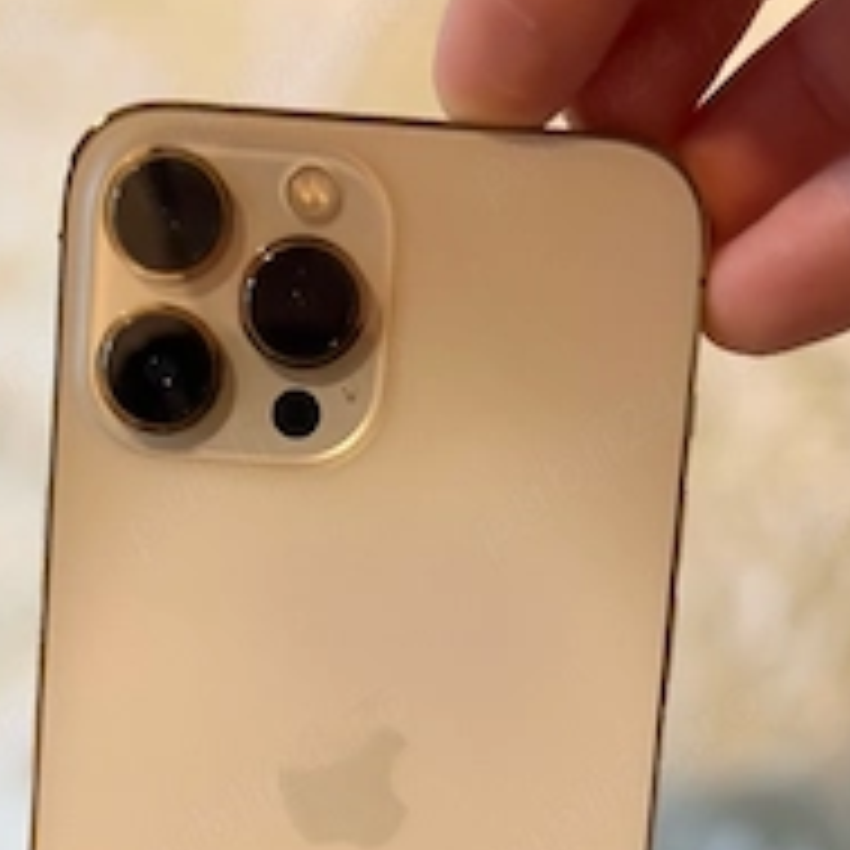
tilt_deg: -5.2
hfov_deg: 19.3
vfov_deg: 18.8
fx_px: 2500
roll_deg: -6.7
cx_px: 355
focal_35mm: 90
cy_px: 846
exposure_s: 1/25
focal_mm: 6.76
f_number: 1.78
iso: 400
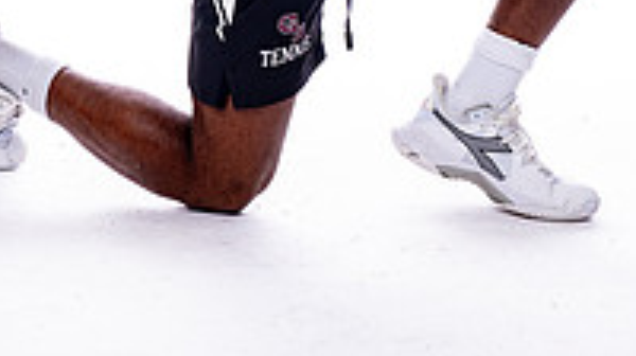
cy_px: -343
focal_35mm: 137
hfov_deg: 15.7
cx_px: 318
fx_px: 2308
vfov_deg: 8.4
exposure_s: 1/250
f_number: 8
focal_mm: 58
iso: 400
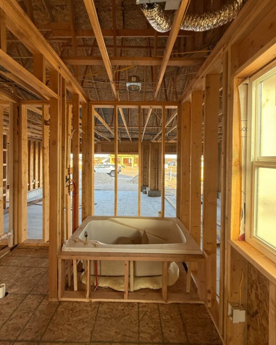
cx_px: 135
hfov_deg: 84.0
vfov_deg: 96.7
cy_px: 161
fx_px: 153
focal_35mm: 15
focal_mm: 2.22
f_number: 2.2
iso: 80
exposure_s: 1/99
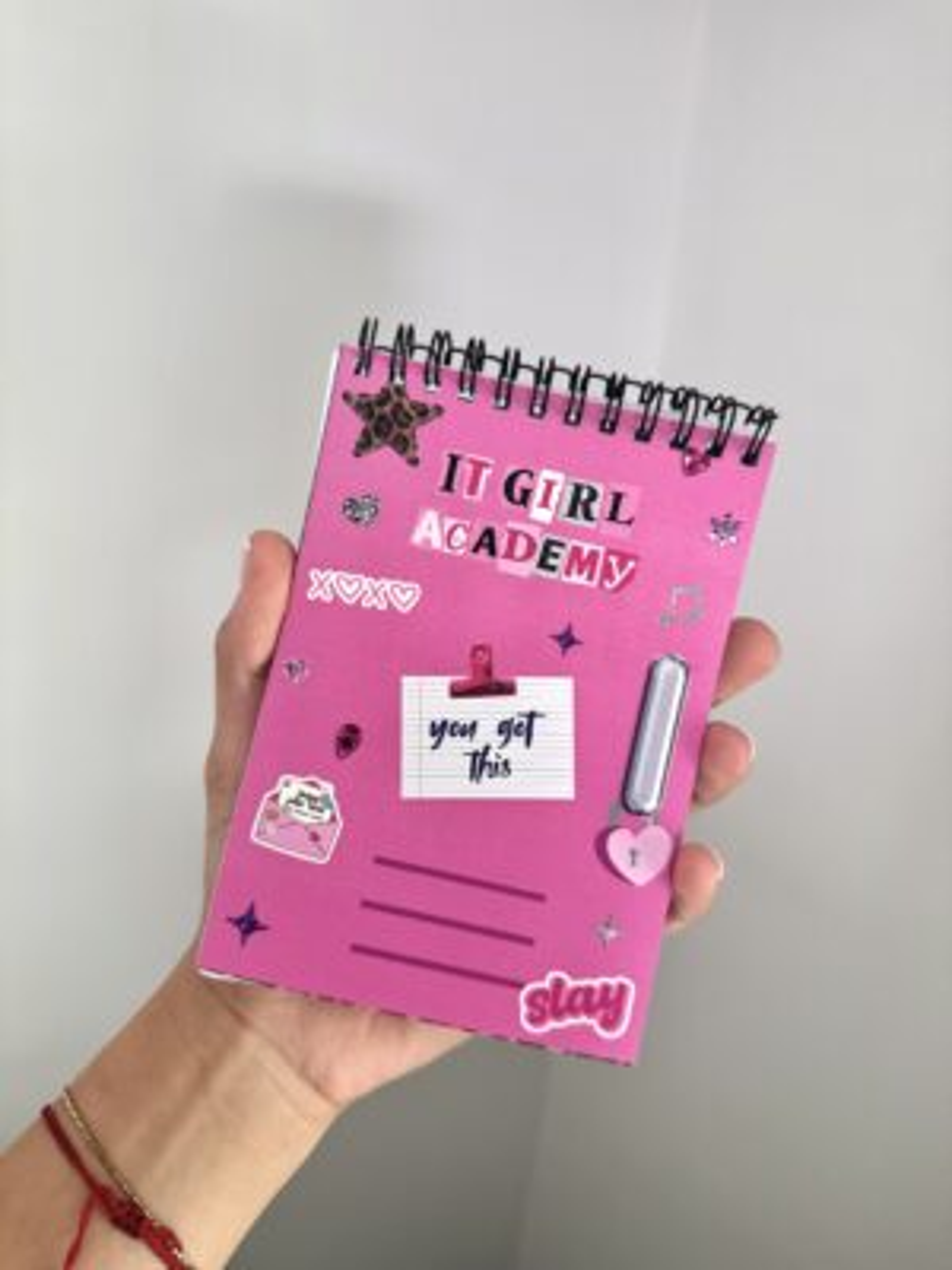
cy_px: 635
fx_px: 880
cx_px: 476
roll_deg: -6.6
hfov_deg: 56.8
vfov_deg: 71.6
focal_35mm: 24
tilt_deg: -11.8
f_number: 1.78
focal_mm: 6.76
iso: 200
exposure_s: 1/119
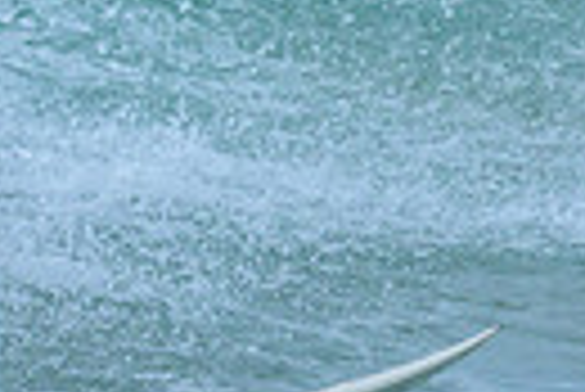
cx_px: -109
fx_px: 78038
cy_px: -494
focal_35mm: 4797
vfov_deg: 0.3
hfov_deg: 0.4
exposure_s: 1/3200
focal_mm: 800
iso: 360
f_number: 6.3
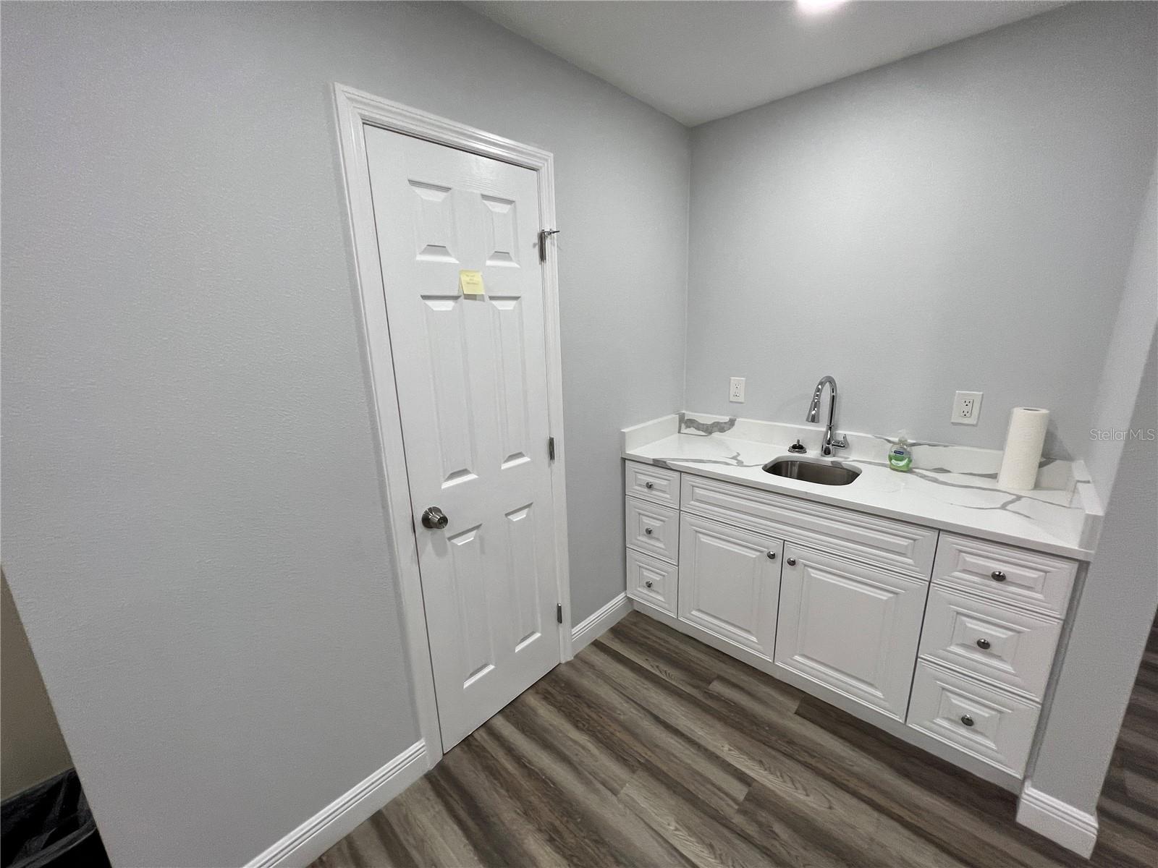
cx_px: 579
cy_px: 434
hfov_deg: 106.2
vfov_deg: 89.9
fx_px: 435
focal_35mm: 13
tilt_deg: -13.6
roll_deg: +1.1
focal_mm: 1.57
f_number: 1.8
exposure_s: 1/120
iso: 100
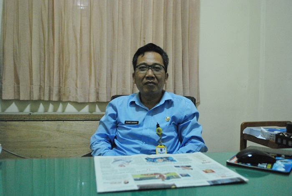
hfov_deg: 57.2
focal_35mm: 33
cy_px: 98
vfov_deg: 40.1
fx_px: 268
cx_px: 146
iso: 1600
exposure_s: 1/30
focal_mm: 22
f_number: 4.5
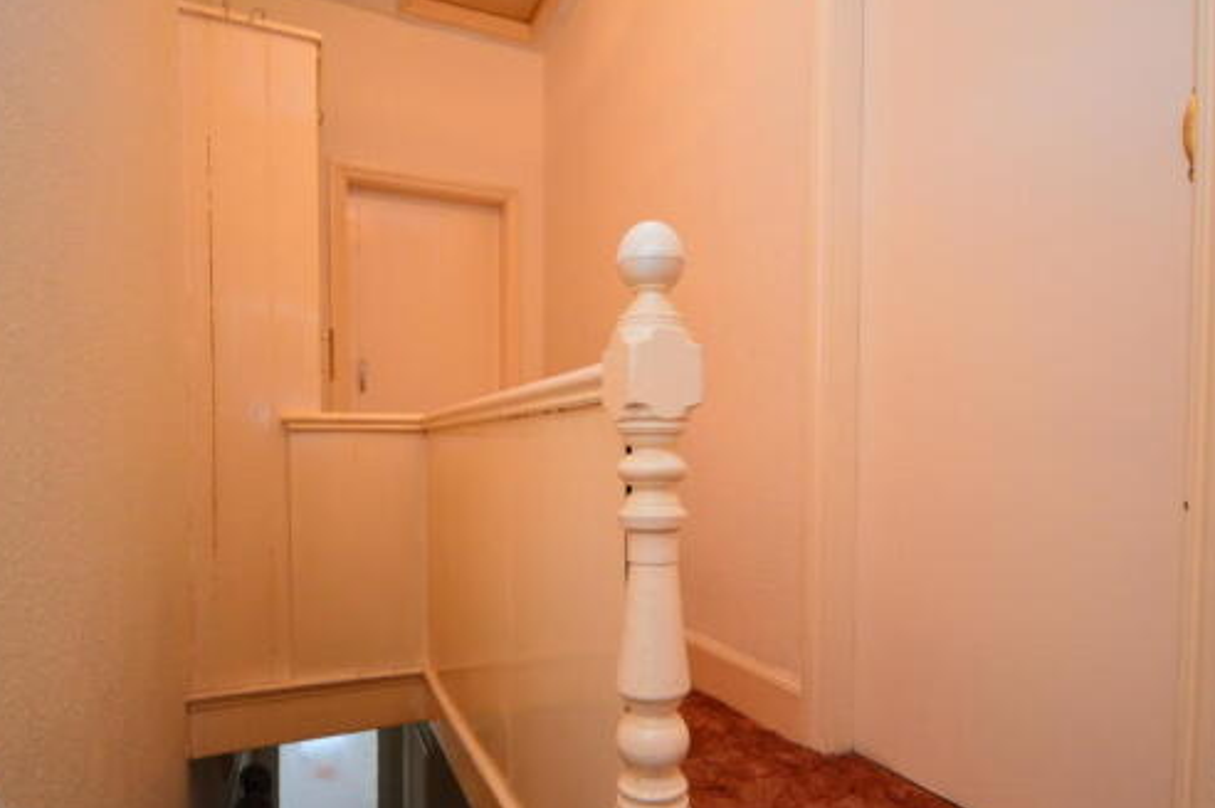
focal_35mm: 20
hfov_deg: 84.0
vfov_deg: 61.5
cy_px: 467
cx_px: 617
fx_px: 674
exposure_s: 1/50
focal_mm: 10
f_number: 4
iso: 800
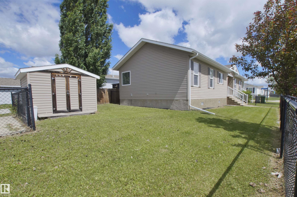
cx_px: 148
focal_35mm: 16
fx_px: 136
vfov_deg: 72.0
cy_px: 98
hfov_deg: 95.0
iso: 400
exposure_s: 1/200
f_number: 18
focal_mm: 11
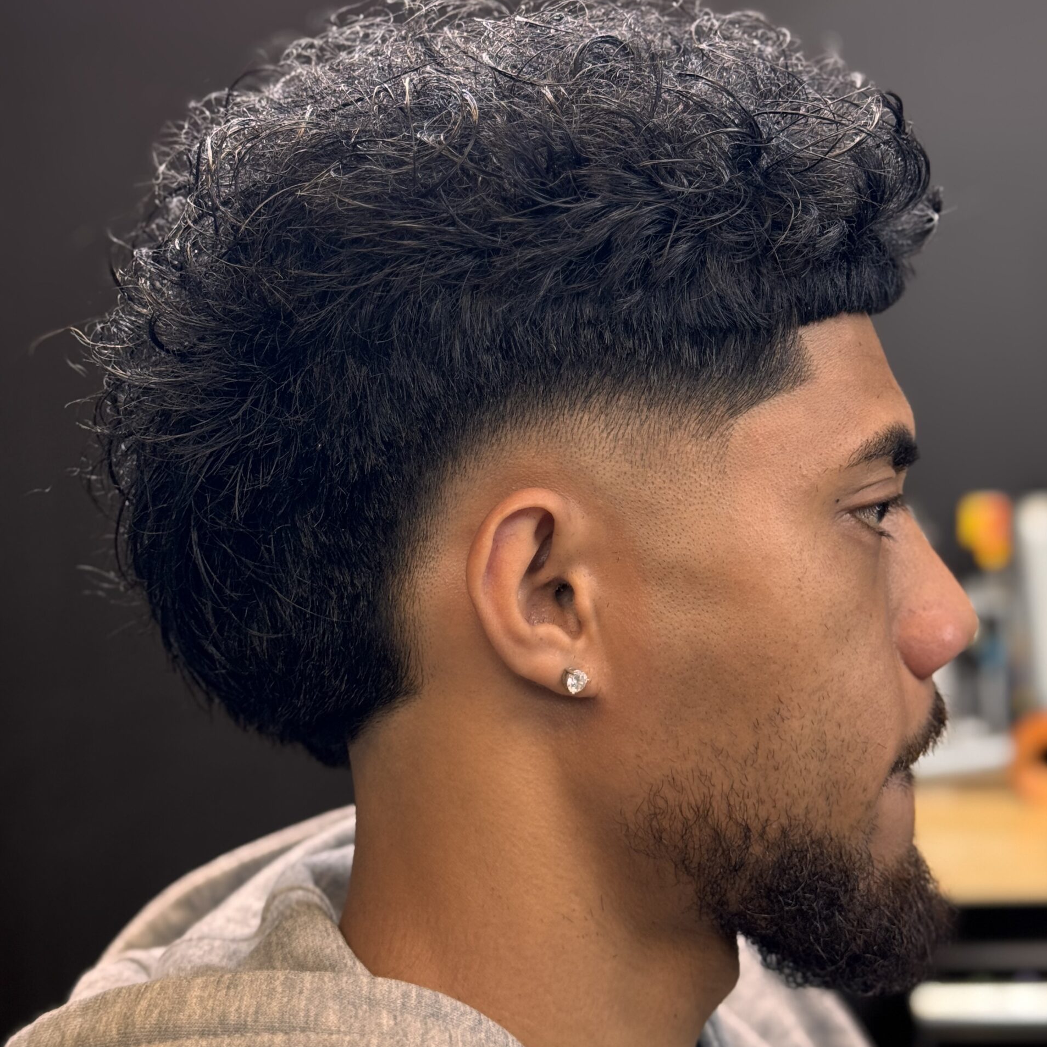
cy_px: 391
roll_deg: +4.8
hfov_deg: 30.0
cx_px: 527
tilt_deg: -0.9
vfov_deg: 29.9
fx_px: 1951
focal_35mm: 57
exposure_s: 1/60
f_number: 1.78
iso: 125
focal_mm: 6.76
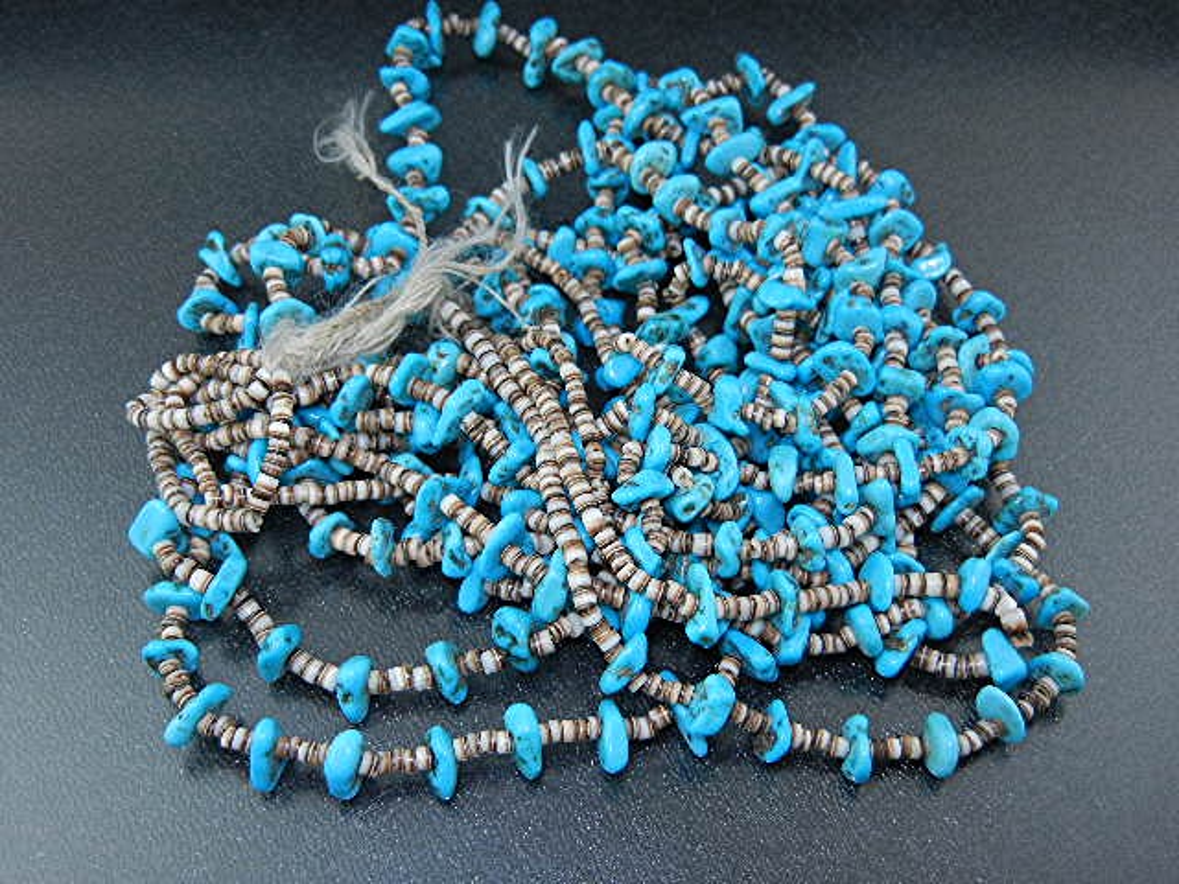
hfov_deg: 42.1
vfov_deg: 32.2
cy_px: 442
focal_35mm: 45
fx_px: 1533
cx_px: 590
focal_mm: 8.1
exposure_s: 1/30
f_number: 3.8
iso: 230
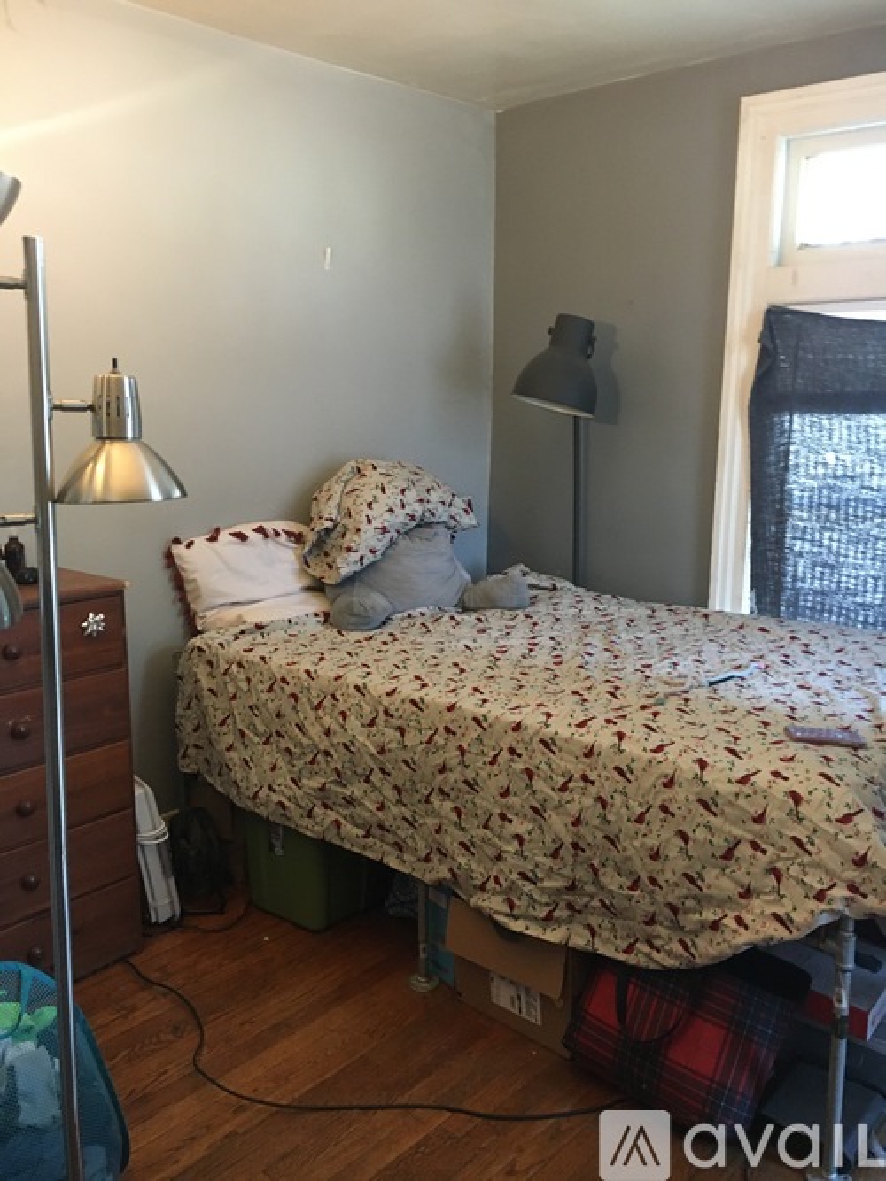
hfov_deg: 48.2
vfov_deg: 61.7
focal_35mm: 29
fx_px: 990
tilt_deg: -7.6
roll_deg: -1.8
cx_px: 443
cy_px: 590
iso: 200
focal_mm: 4.15
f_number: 2.2
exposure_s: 1/15
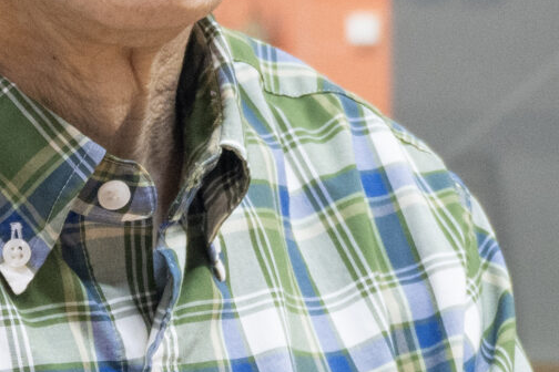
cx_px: 275
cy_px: 106
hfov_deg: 6.6
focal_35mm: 313
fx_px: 4853
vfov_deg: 4.4
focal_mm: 41
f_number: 4.5
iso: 1100
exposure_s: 1/60
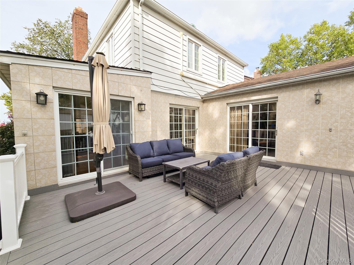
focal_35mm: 13
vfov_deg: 89.9
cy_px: 132
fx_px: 133
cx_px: 177
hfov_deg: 106.2
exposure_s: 1/1500
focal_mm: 2.2
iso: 50
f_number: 2.2
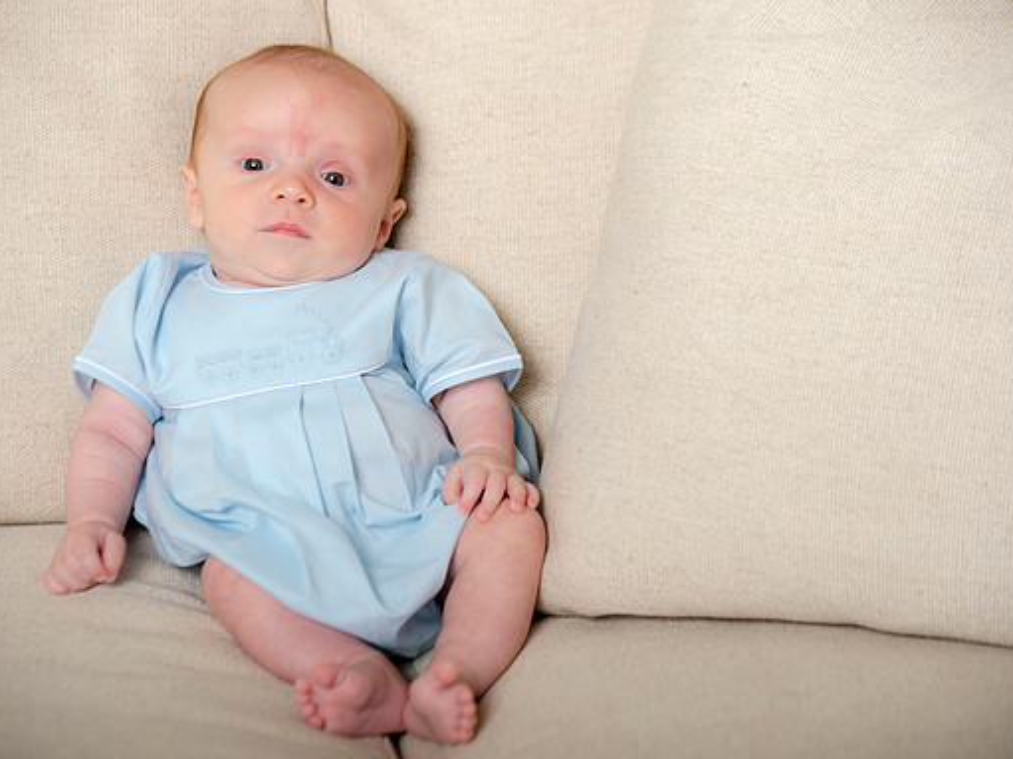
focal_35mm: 131
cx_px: 500
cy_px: 380
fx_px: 3833
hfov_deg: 15.1
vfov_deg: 11.3
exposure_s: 1/200
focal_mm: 120
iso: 250
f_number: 4.5
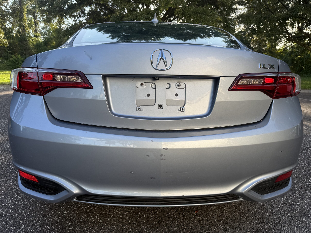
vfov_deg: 56.8
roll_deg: -1.5
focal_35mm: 24
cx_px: 156
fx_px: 216
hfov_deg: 71.6
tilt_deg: -12.0
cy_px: 116
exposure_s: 1/796
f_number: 1.78
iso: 80
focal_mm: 6.76
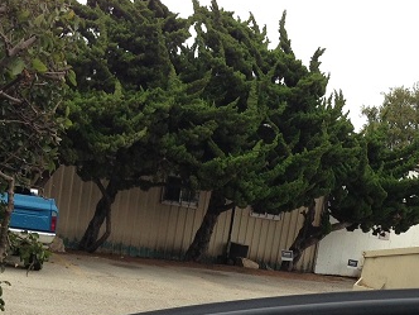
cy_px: 371
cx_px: 231
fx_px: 980
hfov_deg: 24.1
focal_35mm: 81
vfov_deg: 17.4
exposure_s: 1/398
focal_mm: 4.13
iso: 50
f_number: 2.4
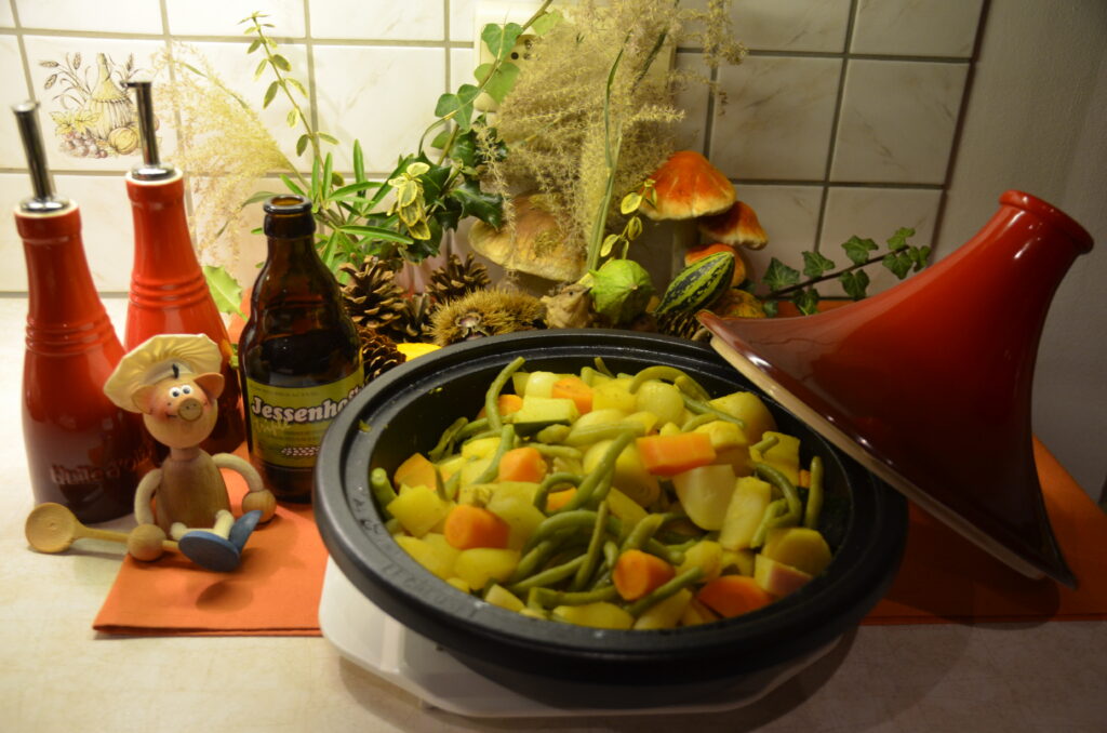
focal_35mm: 34
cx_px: 554
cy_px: 366
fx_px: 1059
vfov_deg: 38.2
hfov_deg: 55.2
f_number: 3.8
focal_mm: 23
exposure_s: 1/50
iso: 800
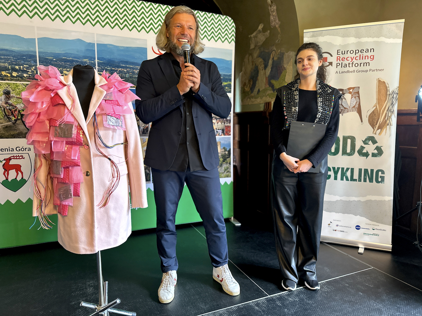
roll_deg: +0.0
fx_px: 293
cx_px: 211
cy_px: 158
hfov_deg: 71.6
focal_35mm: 24
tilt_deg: -7.4
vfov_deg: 56.8
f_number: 1.78
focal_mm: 6.86
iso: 400
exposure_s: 1/60
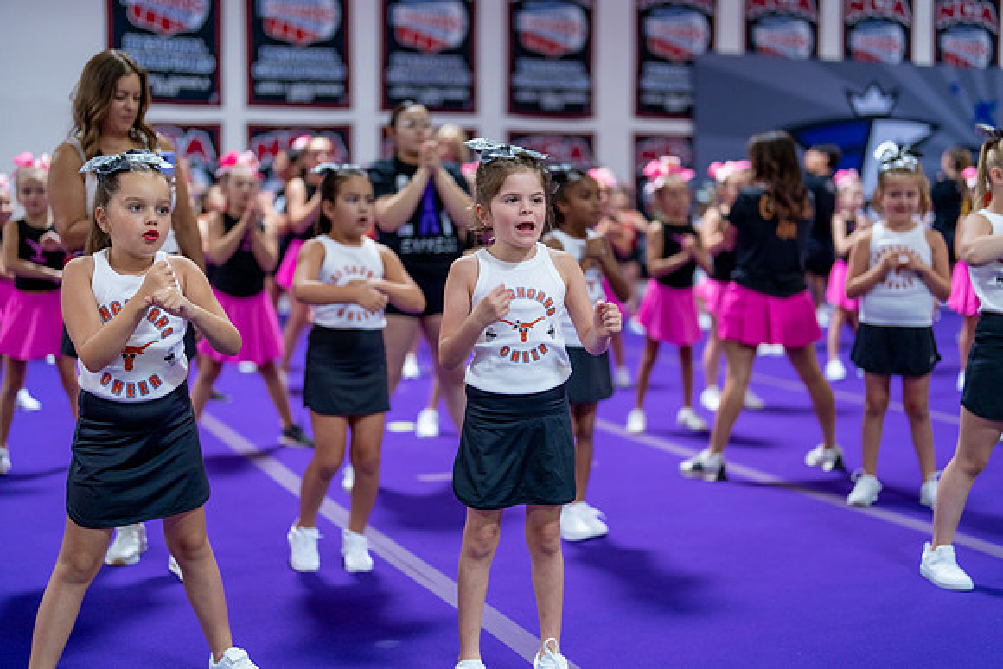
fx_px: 1393
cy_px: 334
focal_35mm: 50
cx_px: 502
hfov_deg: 39.6
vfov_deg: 27.0
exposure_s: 1/400
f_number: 1.2
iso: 1000
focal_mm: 50
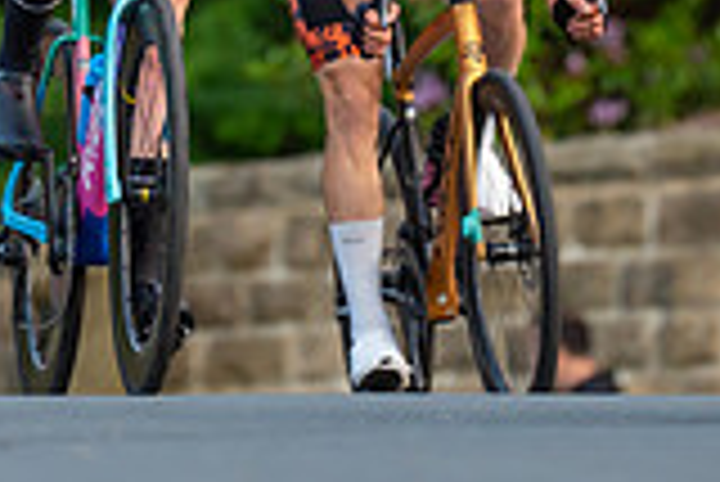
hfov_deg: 3.3
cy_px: -363
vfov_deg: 2.2
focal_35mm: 627
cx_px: 279
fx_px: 12551
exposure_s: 1/1000
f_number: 2.8
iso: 1250
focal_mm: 173
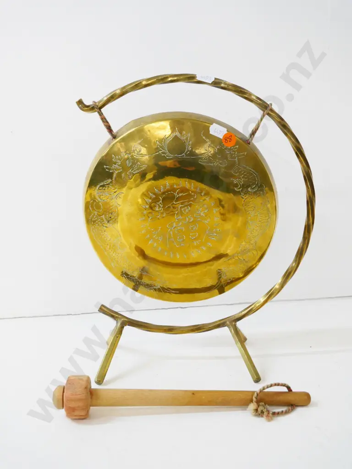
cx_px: 176
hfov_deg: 36.0
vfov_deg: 46.8
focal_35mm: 40
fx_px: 542
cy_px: 234
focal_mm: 20
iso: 1600
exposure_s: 1/50
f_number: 5.6
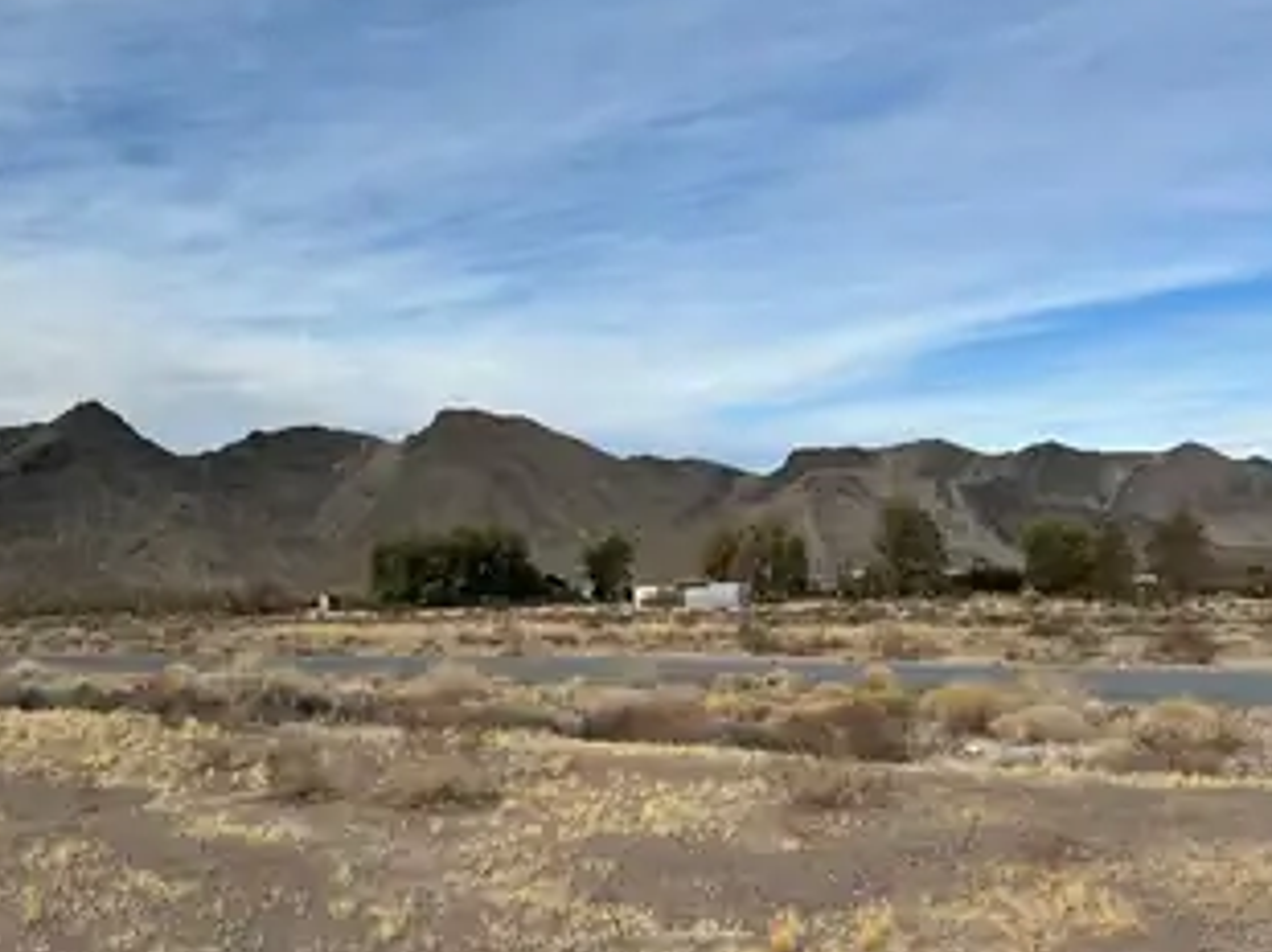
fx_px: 1138
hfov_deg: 58.3
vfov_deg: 45.3
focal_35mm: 31
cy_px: 517
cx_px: 574
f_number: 1.78
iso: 80
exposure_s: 1/3155
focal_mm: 6.86
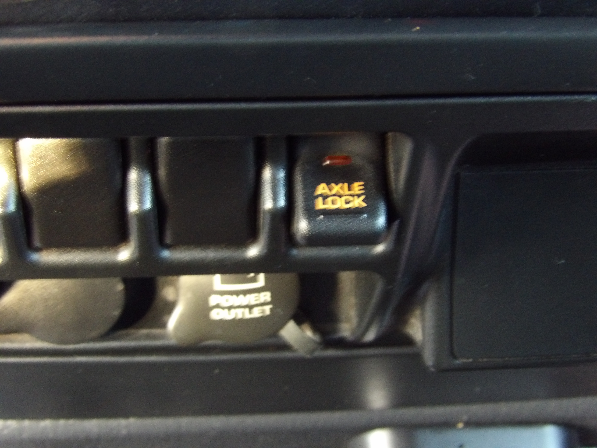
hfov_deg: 27.0
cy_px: 224
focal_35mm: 72
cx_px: 298
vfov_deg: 20.4
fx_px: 1242
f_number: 4.1
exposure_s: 1/6
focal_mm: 13
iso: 800
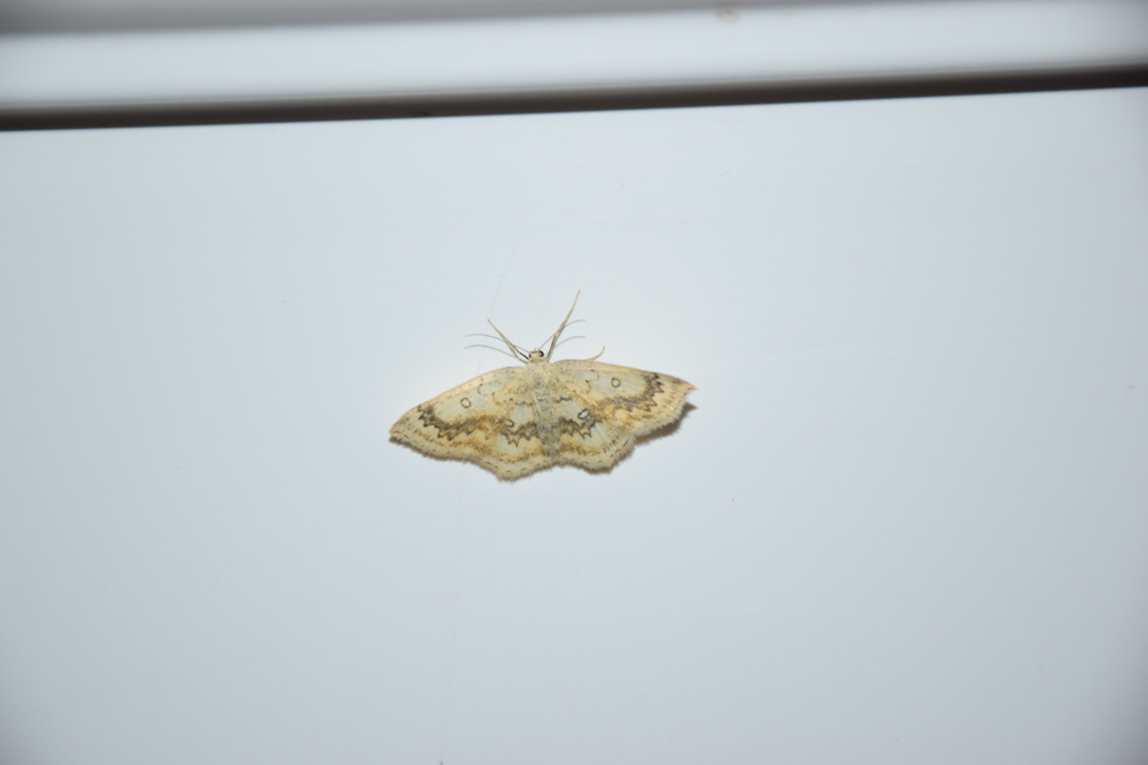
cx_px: 574
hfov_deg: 9.8
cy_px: 382
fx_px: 6696
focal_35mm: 210
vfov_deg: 6.5
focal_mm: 140
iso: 400
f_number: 6.3
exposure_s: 1/60
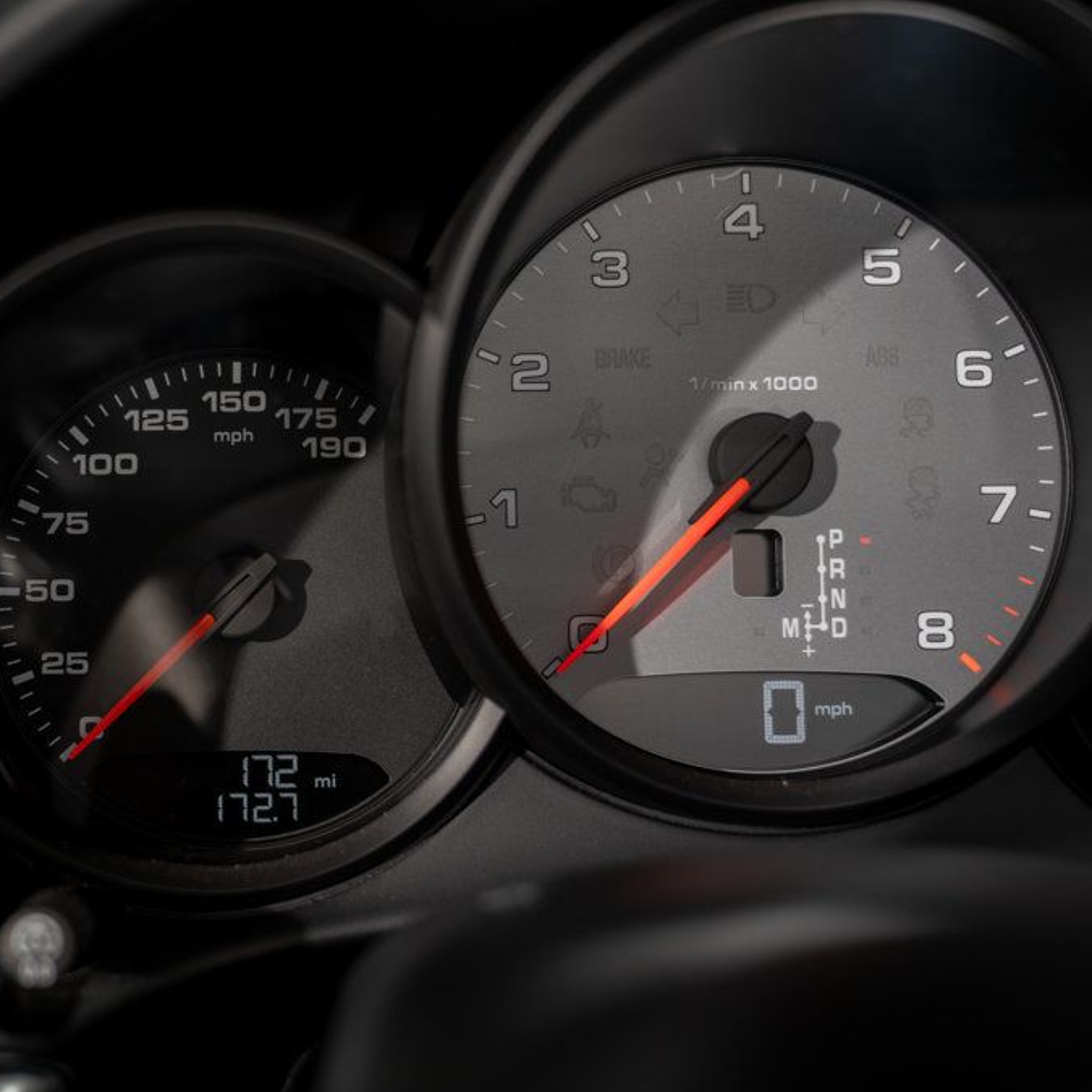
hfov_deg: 34.2
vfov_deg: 34.7
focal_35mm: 49
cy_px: 551
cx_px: 317
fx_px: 1749
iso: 250
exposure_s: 1/60
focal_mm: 38
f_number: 2.8
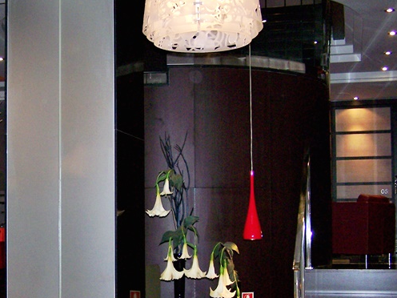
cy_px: 200
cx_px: 84
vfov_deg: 21.2
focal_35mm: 69
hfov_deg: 27.6
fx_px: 791
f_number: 2.8
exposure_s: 1/60
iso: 160
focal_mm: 6.3
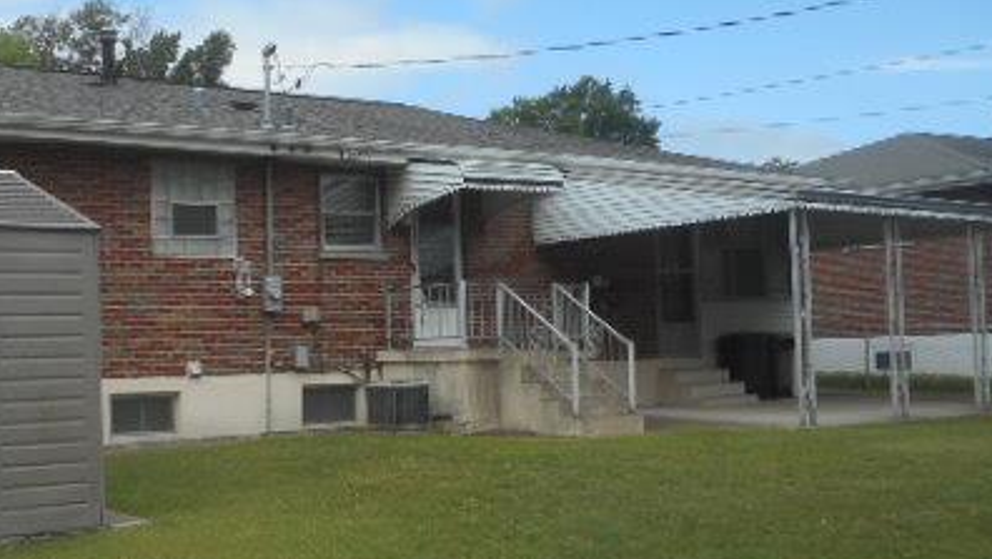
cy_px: 316
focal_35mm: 44
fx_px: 1158
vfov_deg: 27.1
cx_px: 218
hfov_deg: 44.4
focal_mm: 4.5
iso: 80
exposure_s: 1/640
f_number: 3.7
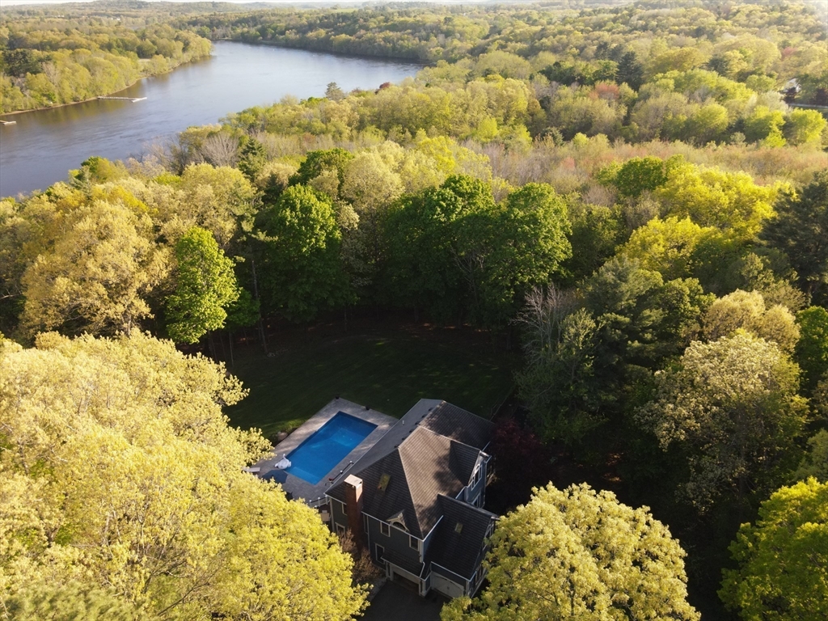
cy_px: 310
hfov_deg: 71.6
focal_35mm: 24
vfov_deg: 56.8
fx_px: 574
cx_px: 414
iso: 400
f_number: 2.8
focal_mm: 4.5
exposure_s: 1/100
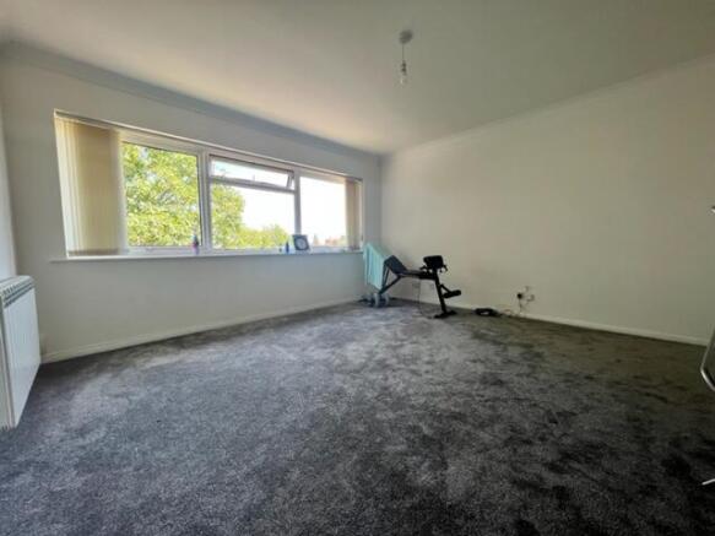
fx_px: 268
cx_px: 358
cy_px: 268
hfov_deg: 106.2
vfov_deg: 89.9
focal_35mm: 13
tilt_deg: -3.0
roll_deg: +0.1
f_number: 1.8
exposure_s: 1/136
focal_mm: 1.57
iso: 32
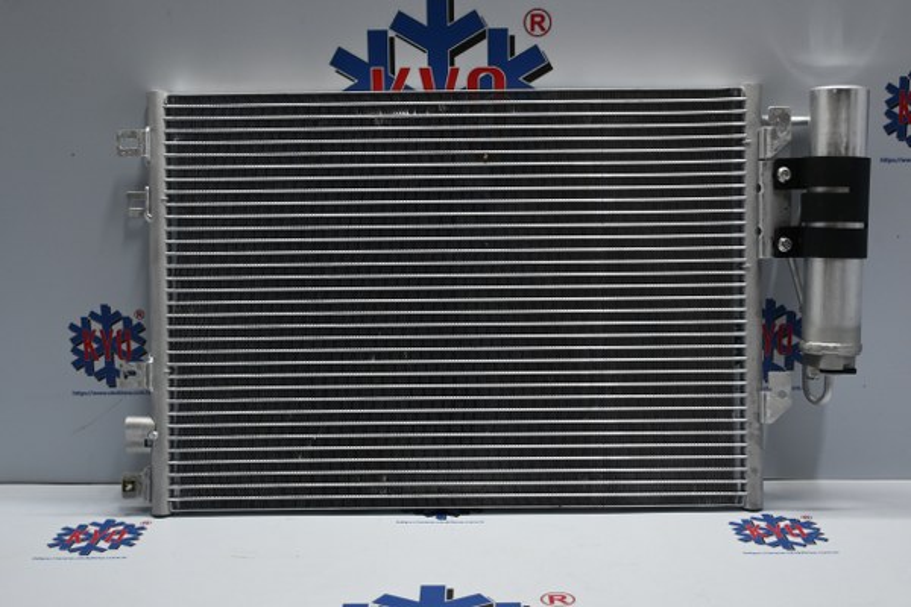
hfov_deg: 43.0
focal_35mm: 46
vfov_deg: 29.4
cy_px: 304
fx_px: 1158
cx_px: 456
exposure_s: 1/50
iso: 400
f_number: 4.8
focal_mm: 30.5
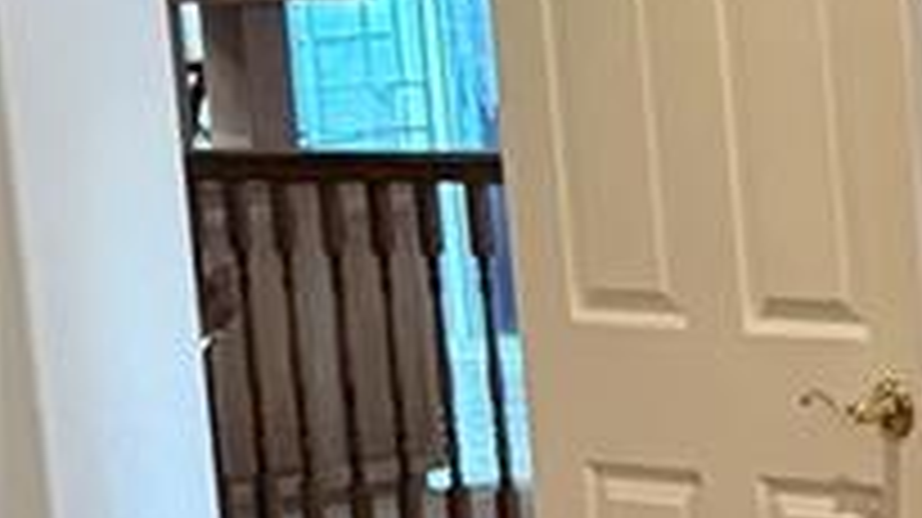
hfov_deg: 12.0
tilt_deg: -9.0
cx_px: 2019
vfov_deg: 7.9
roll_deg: +1.0
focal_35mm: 153
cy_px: 581
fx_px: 3738
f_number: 1.78
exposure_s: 1/60
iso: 640
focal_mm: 6.76
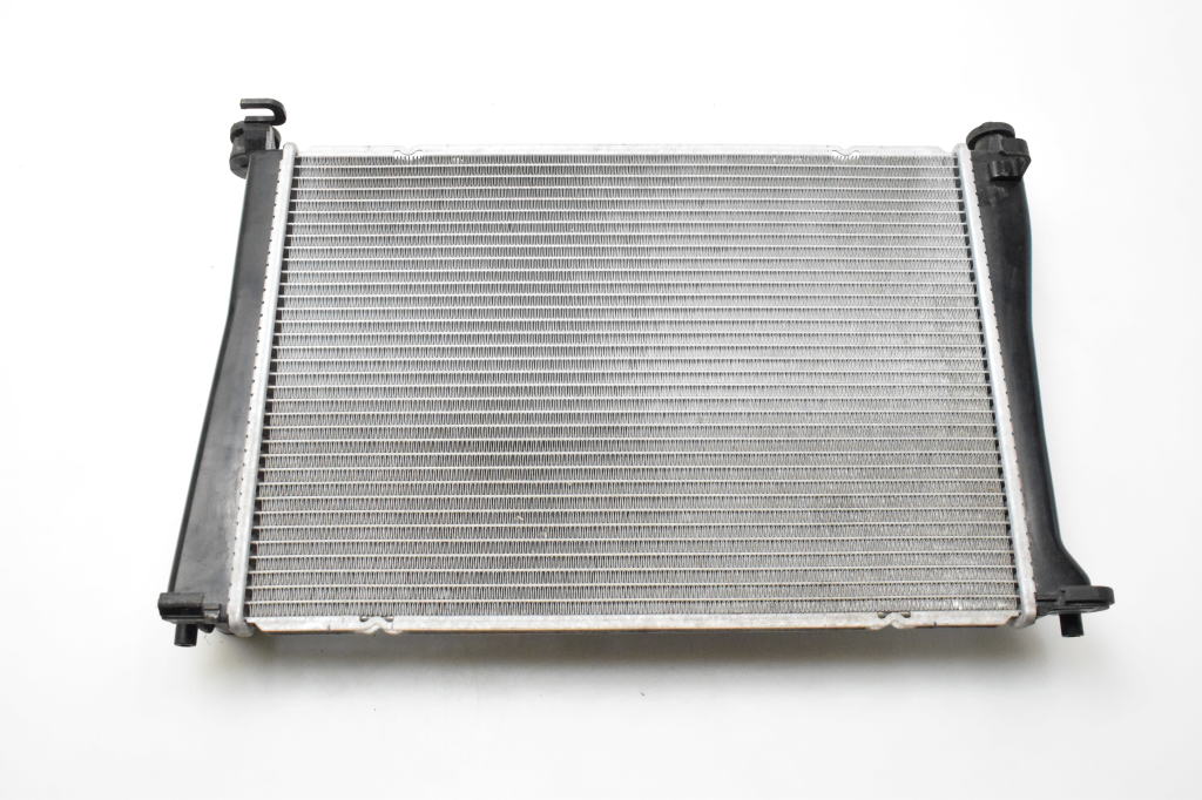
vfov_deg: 39.9
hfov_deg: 57.2
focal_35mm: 33
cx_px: 601
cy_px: 400
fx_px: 1101
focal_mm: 22
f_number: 9
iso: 6400
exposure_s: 1/500
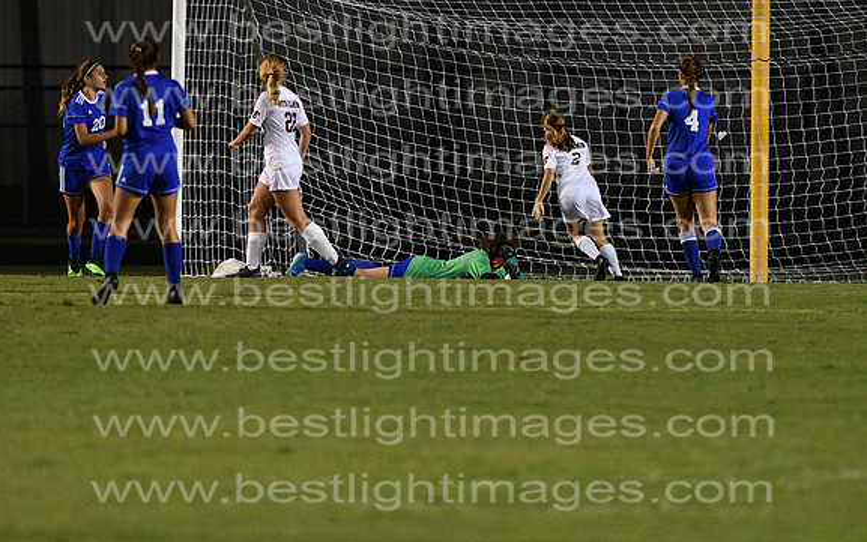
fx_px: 10896
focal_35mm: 461
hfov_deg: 4.6
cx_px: 433
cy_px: 262
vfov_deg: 2.9
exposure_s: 1/640
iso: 10000
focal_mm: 300
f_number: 3.5
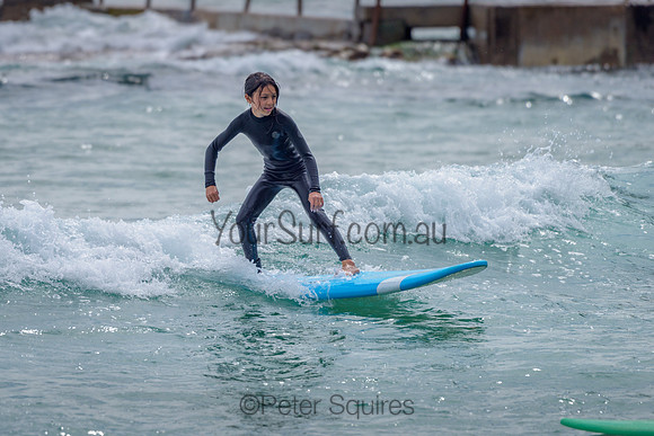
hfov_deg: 4.3
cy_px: 169
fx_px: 8682
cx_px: 253
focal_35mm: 478
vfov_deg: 2.9
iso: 125
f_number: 5.6
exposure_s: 1/2000
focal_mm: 390
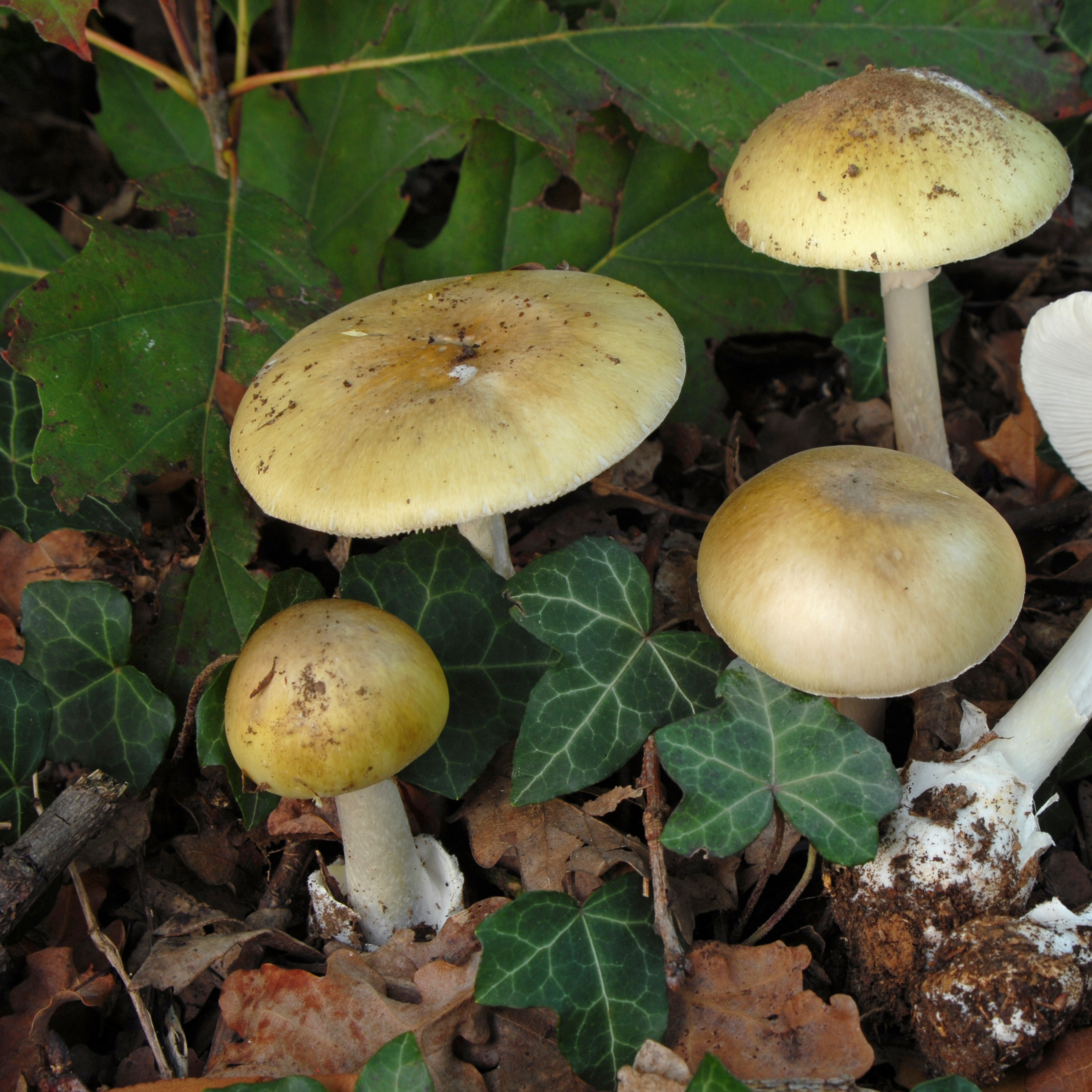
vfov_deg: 18.9
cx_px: 747
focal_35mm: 92
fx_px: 3284
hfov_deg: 18.8
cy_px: 545
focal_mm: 48
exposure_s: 1/2
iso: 100
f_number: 9
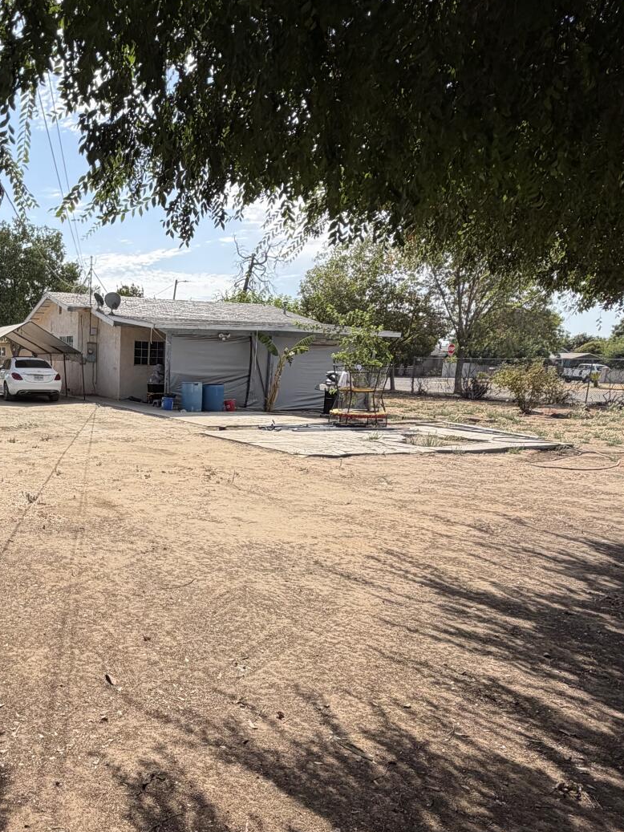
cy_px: 498
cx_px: 107
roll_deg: -0.7
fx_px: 649
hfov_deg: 47.9
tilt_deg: -10.5
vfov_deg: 64.7
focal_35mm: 27
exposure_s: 1/770
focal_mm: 2.22
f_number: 2.2
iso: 25
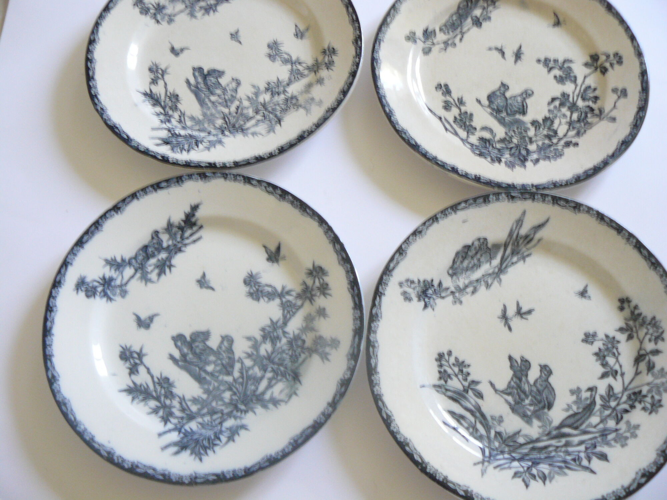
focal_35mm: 36
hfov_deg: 51.4
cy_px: 250
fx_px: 694
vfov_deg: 39.7
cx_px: 334
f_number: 2.8
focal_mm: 6
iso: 200
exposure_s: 1/10
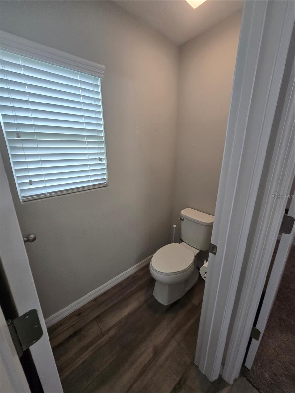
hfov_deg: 89.9
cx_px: 148
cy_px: 196
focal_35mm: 13
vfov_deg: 106.2
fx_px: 148
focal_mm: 1.7
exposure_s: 1/60
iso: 100
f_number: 2.2
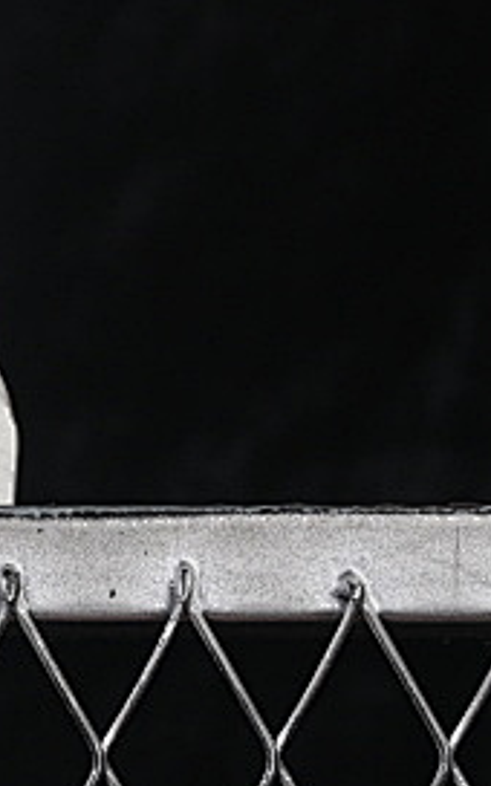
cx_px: -690
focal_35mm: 304
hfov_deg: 4.2
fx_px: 6509
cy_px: -142
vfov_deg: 6.9
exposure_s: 1/80
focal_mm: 50
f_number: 8
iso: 160
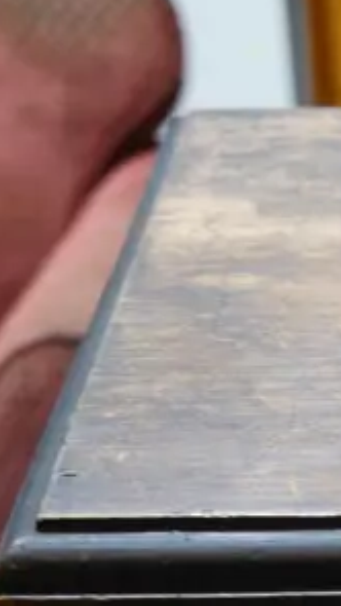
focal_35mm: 121
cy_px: 970
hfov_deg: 9.3
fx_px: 1944
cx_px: 710
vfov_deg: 15.9
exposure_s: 1/60
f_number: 3.6
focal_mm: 16
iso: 500
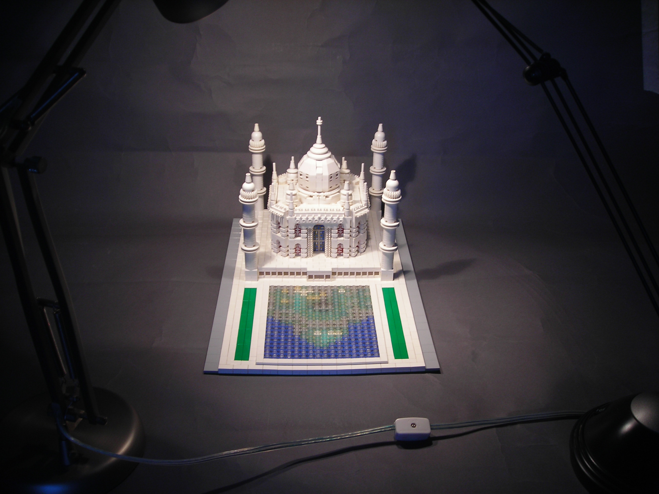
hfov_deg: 49.0
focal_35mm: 38
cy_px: 247
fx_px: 723
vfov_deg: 37.7
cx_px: 330
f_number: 3.2
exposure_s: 1/41.6
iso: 50
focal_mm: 6.3
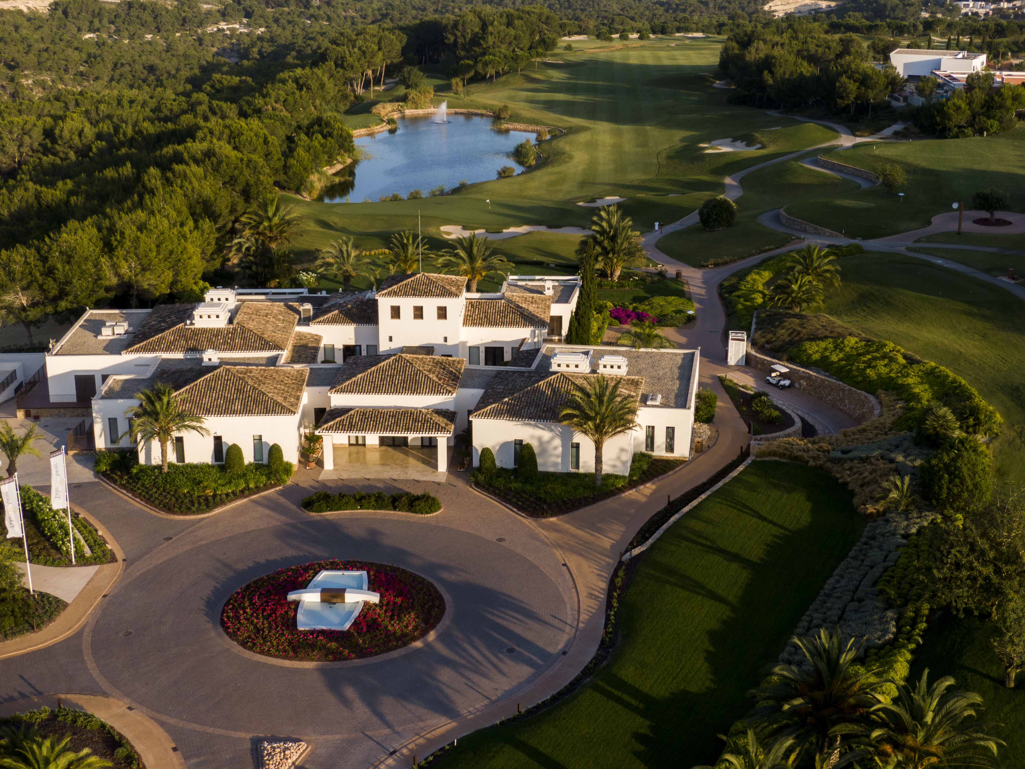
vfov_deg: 30.3
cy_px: 384
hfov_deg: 39.7
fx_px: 1421
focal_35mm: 48
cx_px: 512
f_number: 3.8
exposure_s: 1/320
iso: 100
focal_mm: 8.6
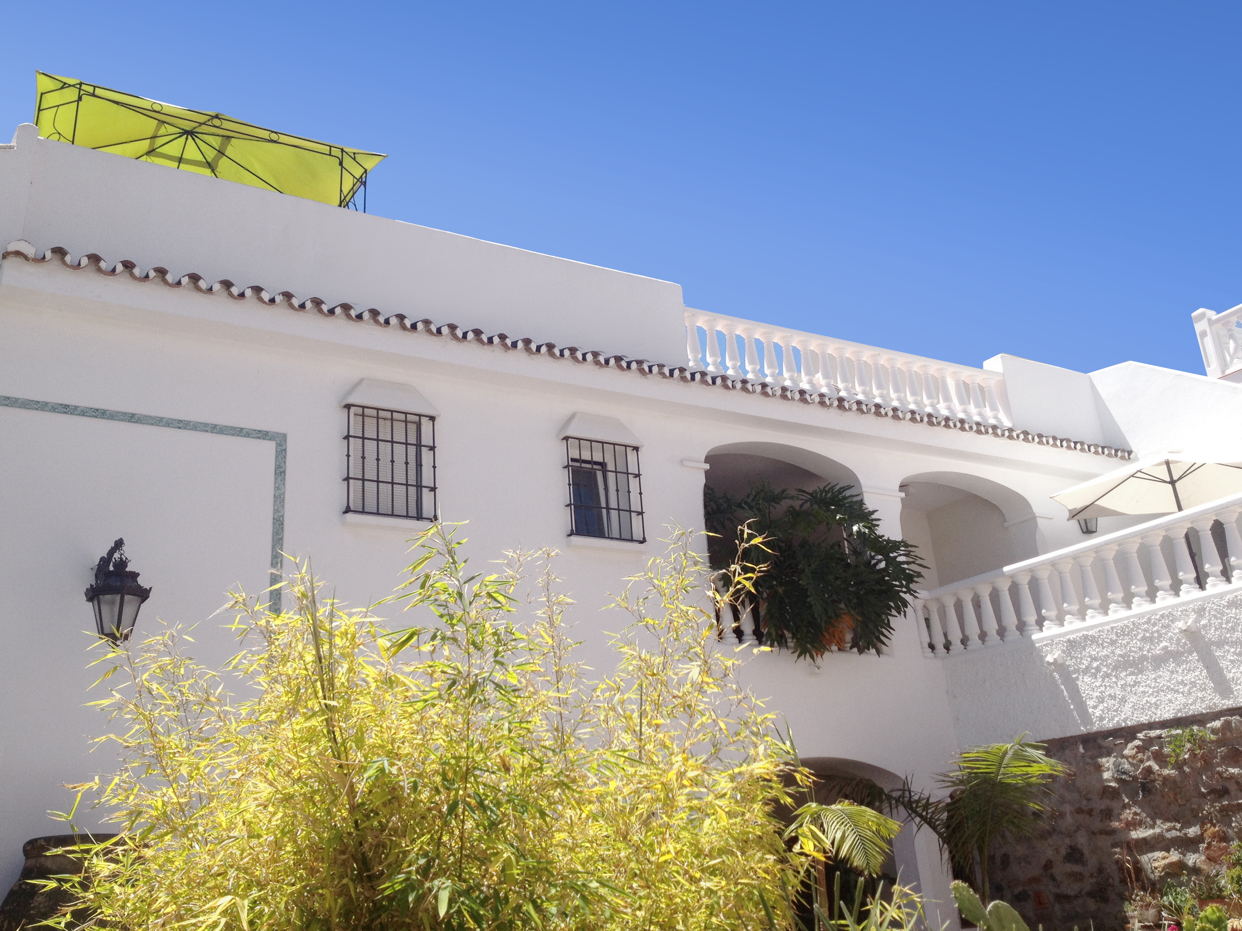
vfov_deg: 39.7
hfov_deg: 51.3
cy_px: 458
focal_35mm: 36
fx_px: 1292
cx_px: 633
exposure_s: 1/1284
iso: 50
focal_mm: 4.28
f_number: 2.4
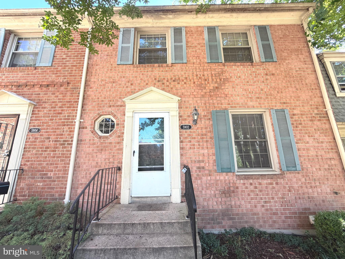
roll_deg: +1.7
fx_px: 140
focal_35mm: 14
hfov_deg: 102.1
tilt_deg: +12.7
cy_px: 130
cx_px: 172
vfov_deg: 85.7
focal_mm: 2.22
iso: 100
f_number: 2.2
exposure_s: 1/121
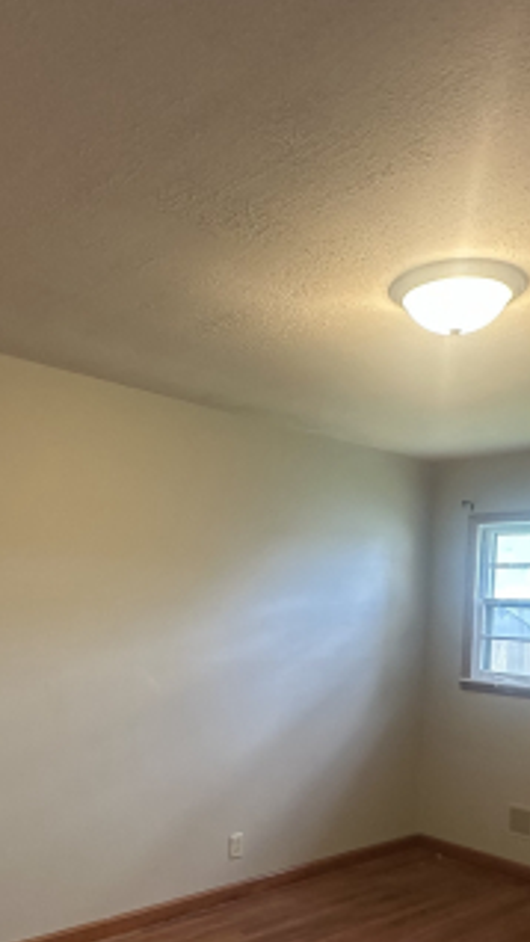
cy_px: 622
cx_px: 232
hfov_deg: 36.6
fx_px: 799
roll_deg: -3.1
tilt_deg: -1.3
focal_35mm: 32
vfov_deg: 59.7
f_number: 2.2
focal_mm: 2.22
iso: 400
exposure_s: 1/60
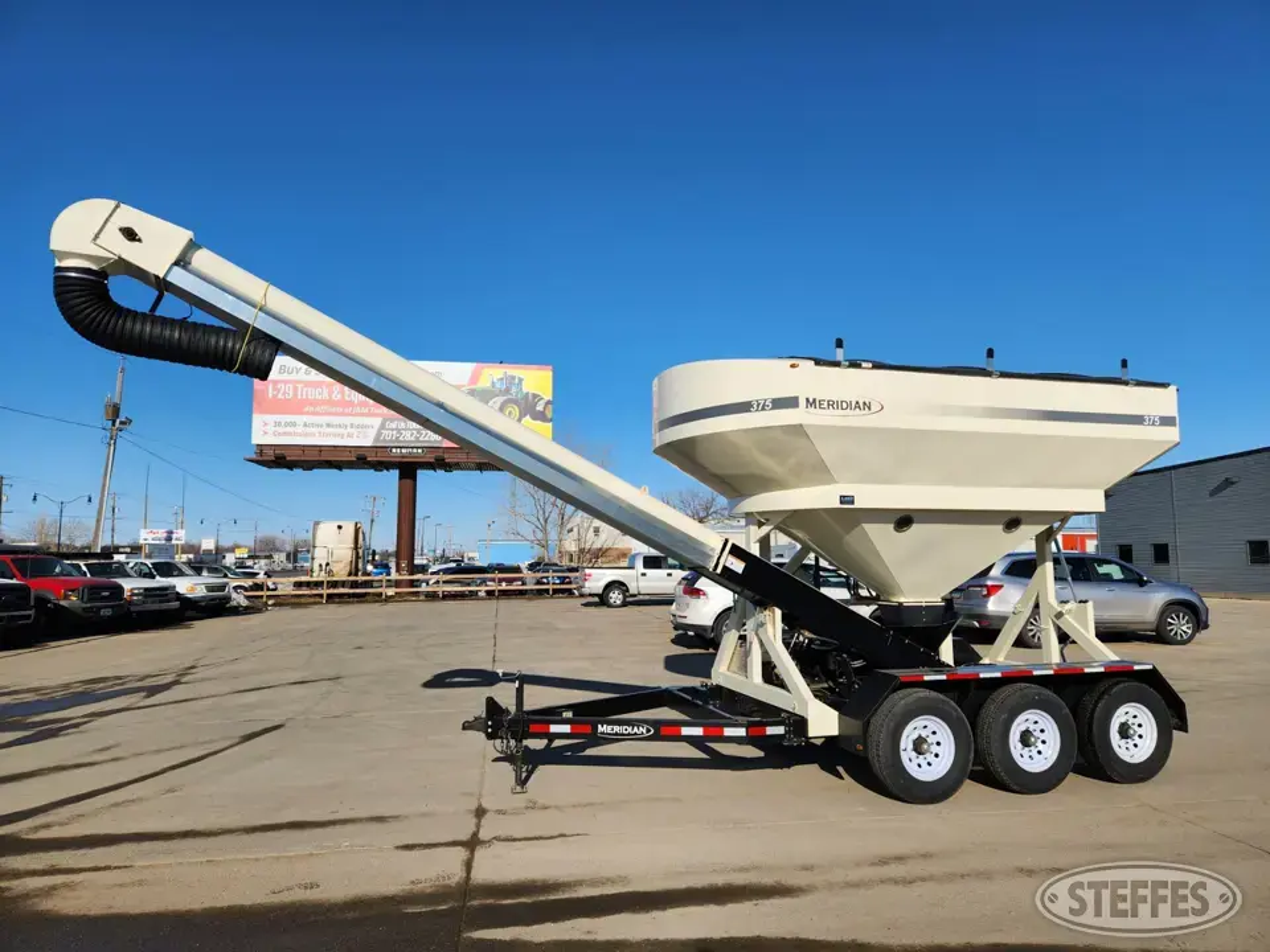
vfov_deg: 58.9
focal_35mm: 23
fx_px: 844
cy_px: 476
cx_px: 635
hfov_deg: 73.9
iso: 20
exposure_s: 1/3531
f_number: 1.8
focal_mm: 5.4
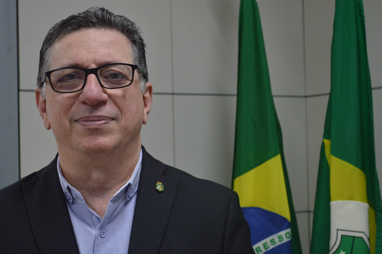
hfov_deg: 33.4
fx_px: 636
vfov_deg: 22.6
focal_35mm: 60
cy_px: 127
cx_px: 191
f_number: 5.3
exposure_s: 1/60
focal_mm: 40
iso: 800
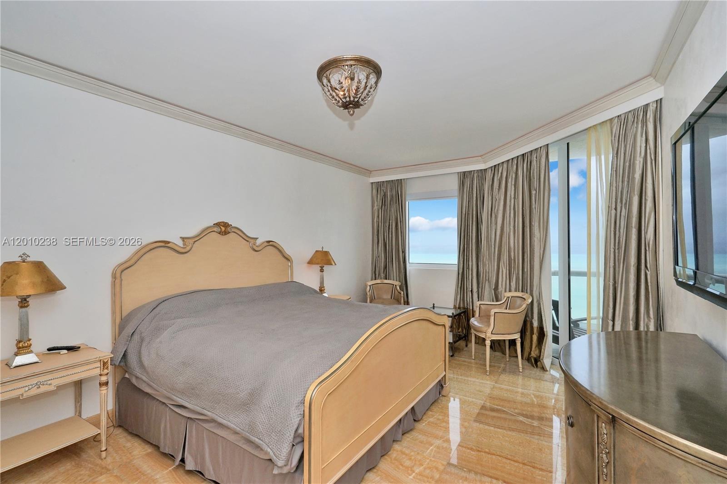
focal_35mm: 16
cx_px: 364
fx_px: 323
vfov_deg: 73.7
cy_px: 242
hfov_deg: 96.7
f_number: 18
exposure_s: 1/80
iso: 250
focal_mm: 16
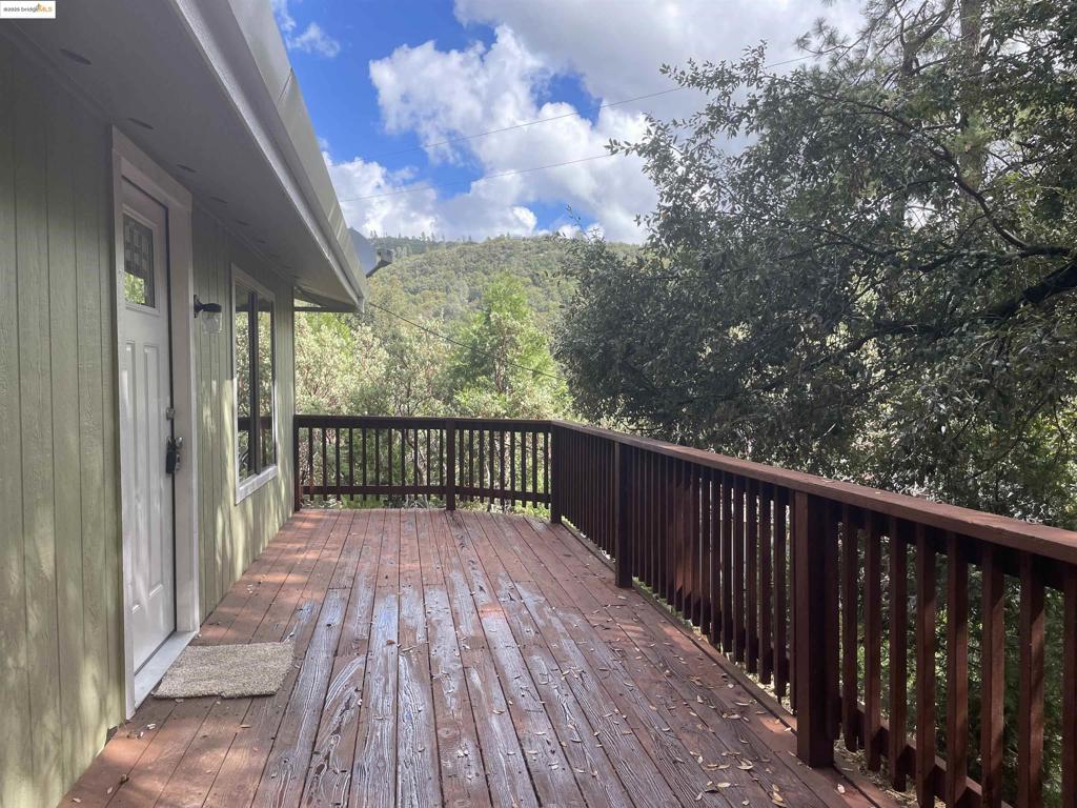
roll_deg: +0.6
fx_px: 809
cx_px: 538
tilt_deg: -2.2
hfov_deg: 67.3
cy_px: 404
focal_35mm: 26
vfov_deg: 53.1
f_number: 1.6
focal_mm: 4.2
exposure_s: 1/1062
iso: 32
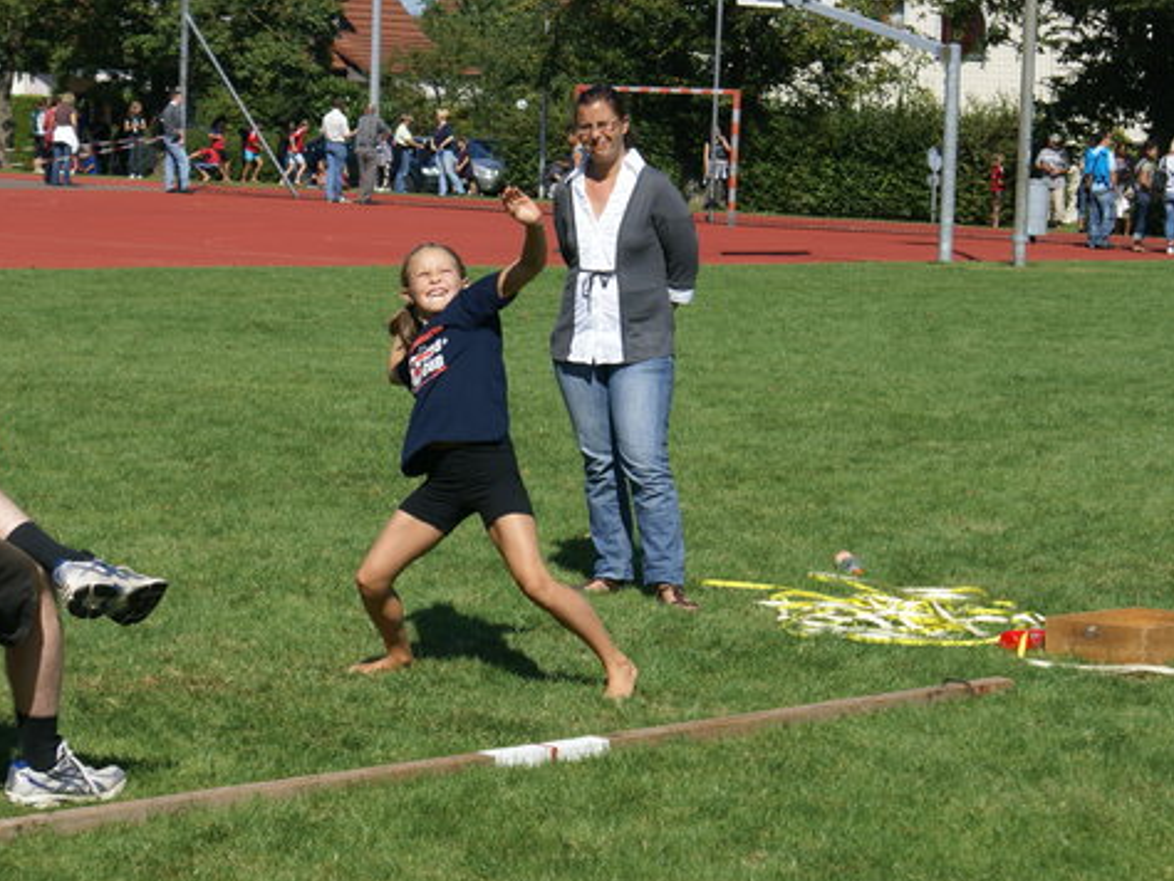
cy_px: 440
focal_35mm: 115
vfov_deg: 12.9
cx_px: 525
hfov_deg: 17.1
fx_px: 3902
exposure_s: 1/400
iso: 100
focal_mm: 70
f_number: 7.1
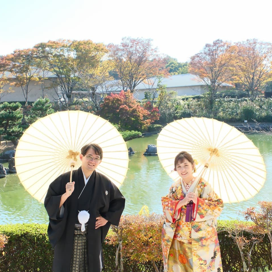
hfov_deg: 36.7
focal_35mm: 46
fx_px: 409
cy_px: 136
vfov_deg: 36.8
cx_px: 111
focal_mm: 24
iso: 800
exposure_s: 1/250
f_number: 7.1
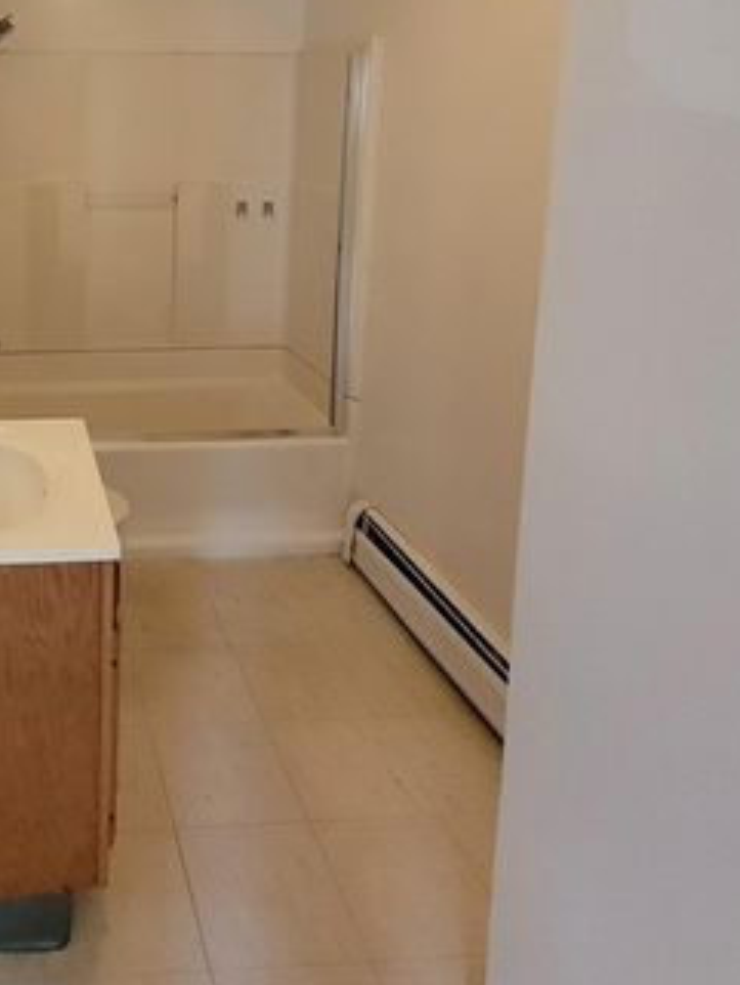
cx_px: 74
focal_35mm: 27
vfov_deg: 61.7
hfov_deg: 46.4
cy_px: 247
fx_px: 769
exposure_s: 1/60
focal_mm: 1.74
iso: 400
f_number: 2.2
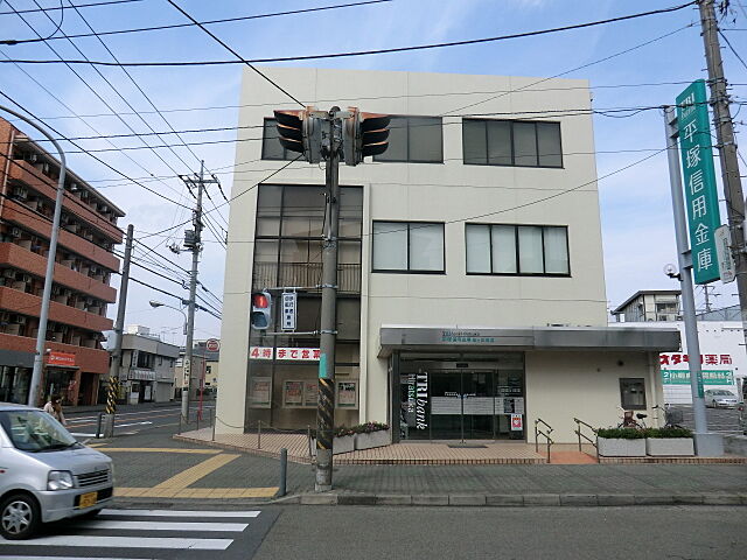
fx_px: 518
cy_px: 280
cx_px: 374
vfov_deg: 56.8
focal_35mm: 24
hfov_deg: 71.6
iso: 80
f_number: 7.5
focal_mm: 4.3
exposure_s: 1/200
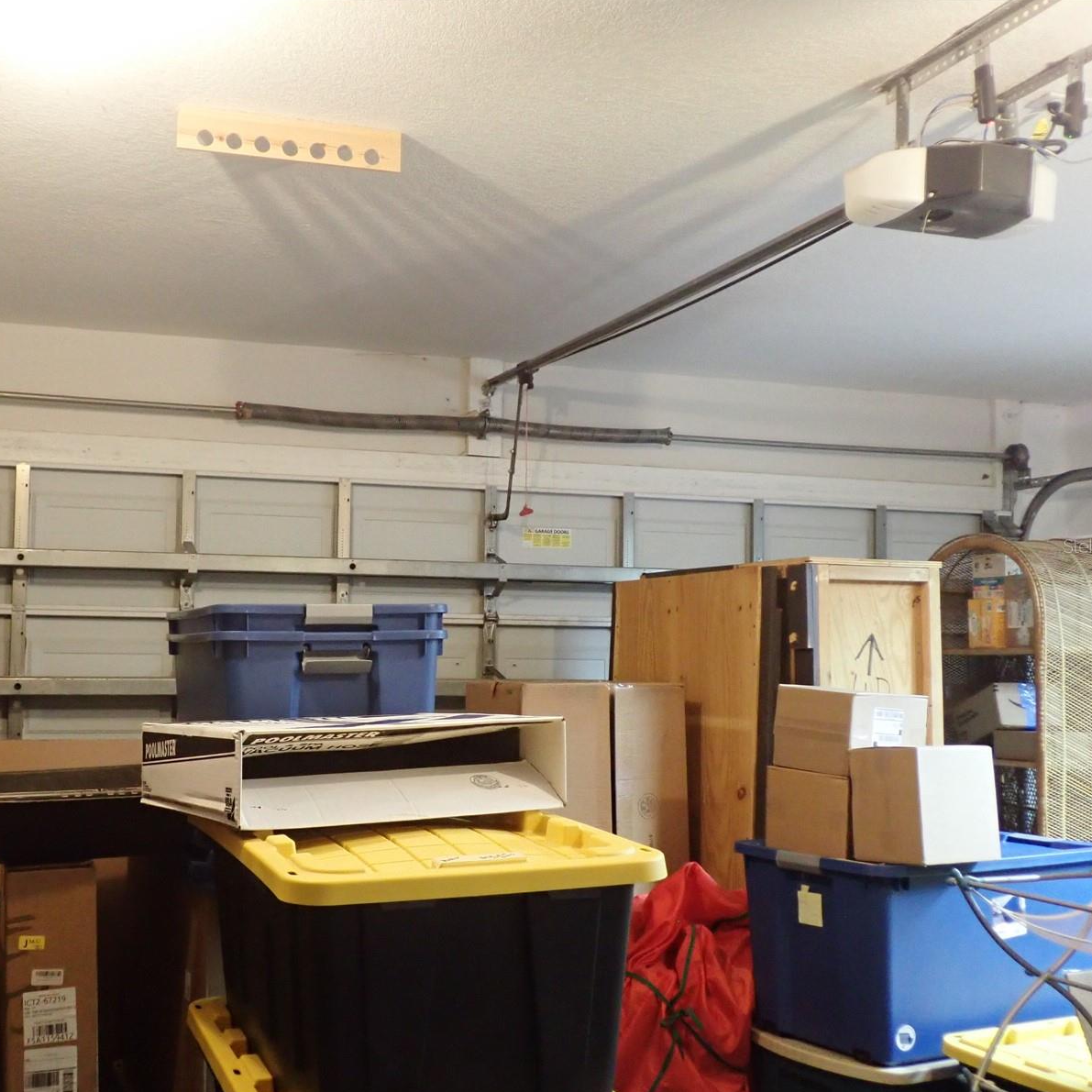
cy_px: 546
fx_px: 1356
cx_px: 416
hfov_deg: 43.5
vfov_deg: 43.9
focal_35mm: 38
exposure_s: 1/30
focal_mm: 5.79
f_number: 2.4
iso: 800
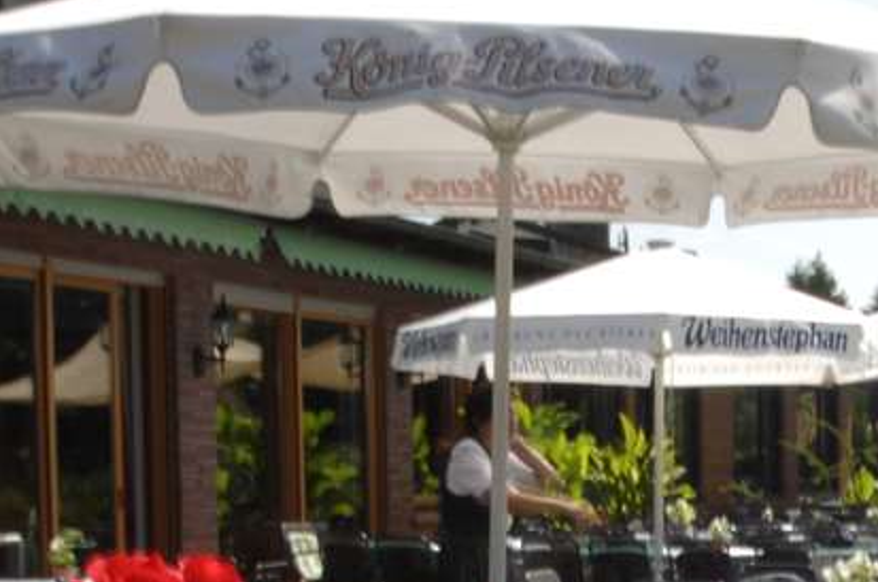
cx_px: 740
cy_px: 705
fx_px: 2654
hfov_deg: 18.6
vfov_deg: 12.2
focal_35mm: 109
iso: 100
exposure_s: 1/6
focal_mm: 20
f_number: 22
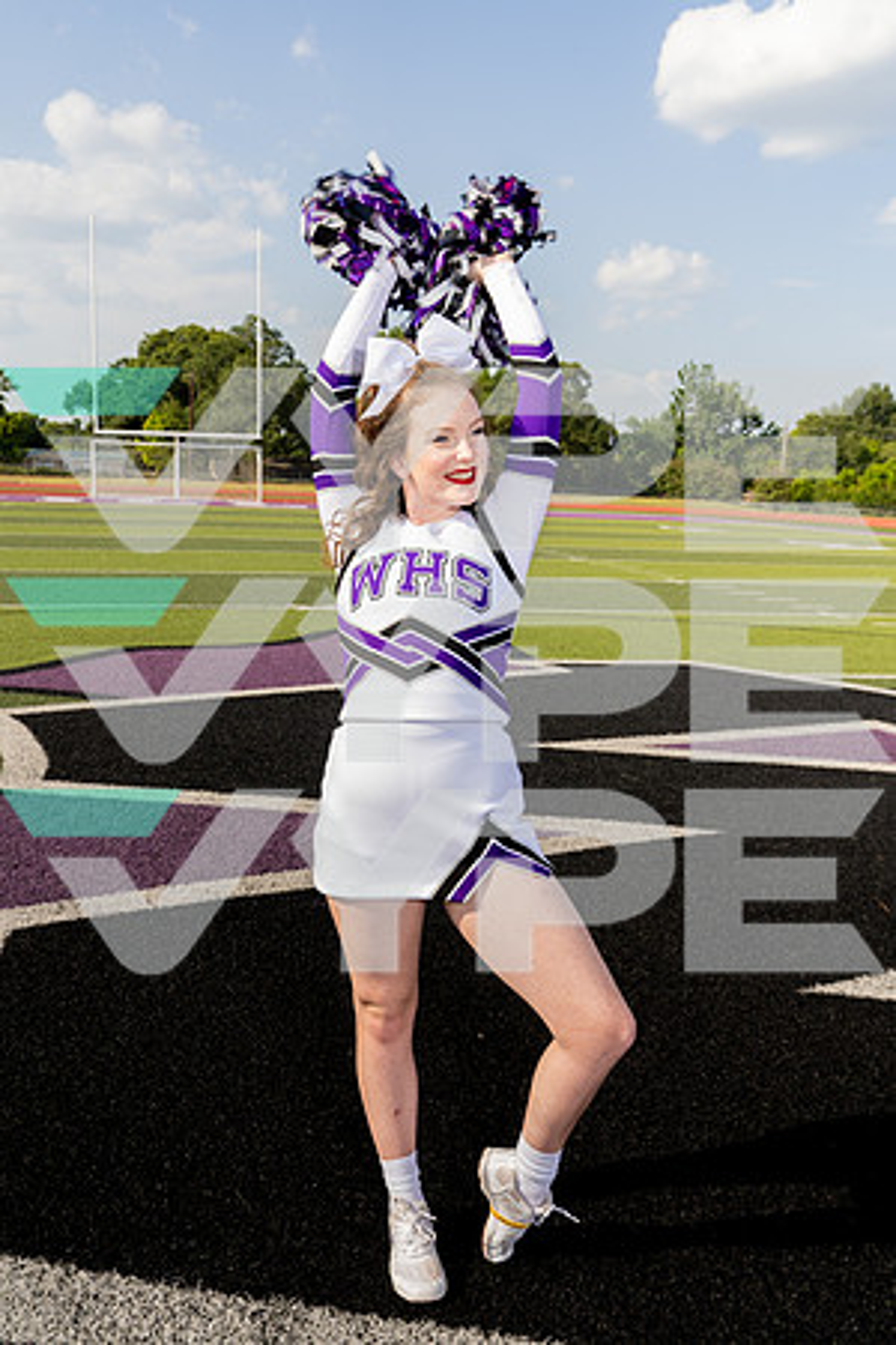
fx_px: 1232
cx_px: 448
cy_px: 672
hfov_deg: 40.0
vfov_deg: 57.2
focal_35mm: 33
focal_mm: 33
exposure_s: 1/250
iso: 100
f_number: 7.1
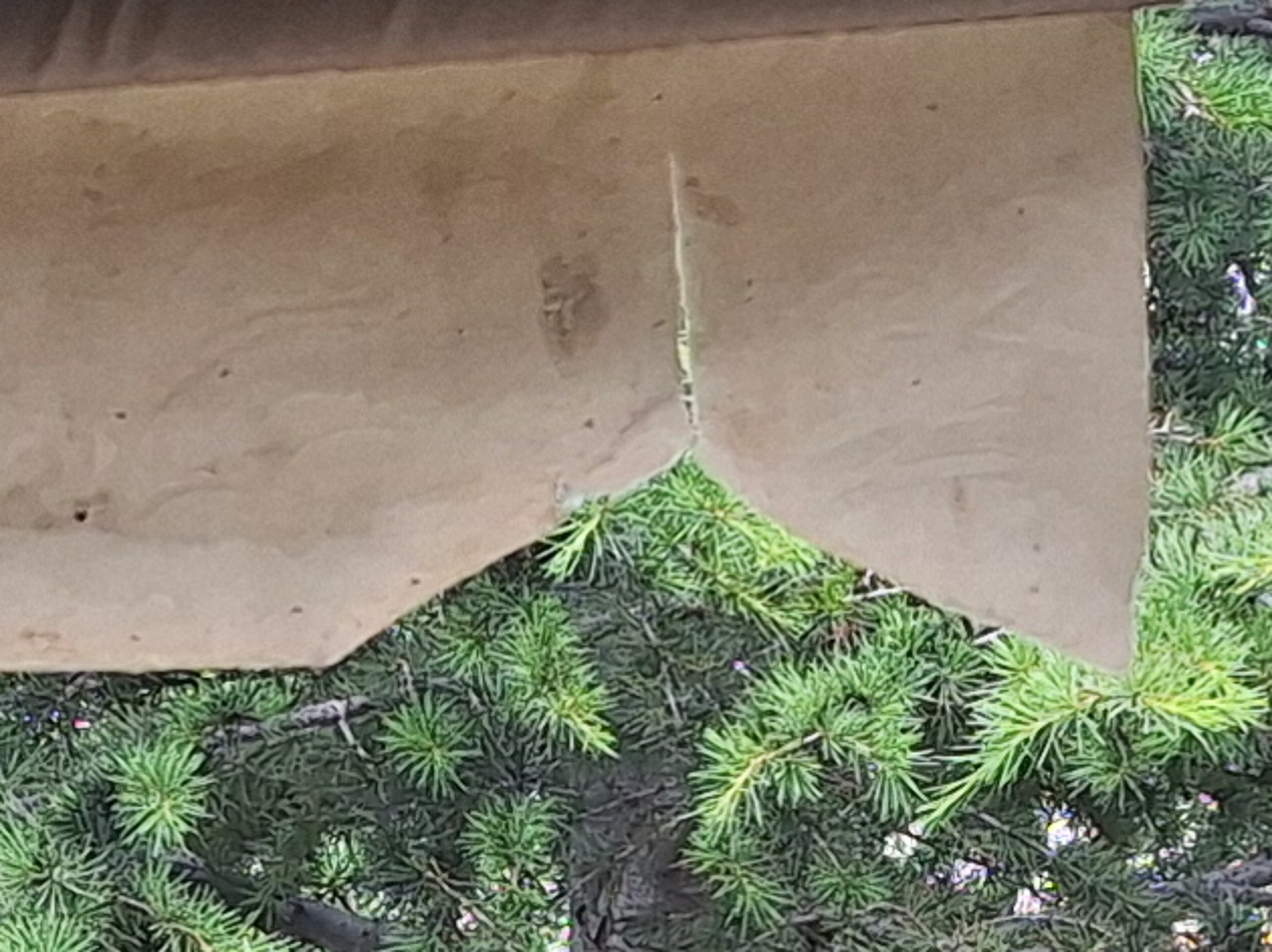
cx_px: 969
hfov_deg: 13.2
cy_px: 1610
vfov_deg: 9.5
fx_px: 5473
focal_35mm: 149
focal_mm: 5.54
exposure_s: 1/439
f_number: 1.8
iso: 40
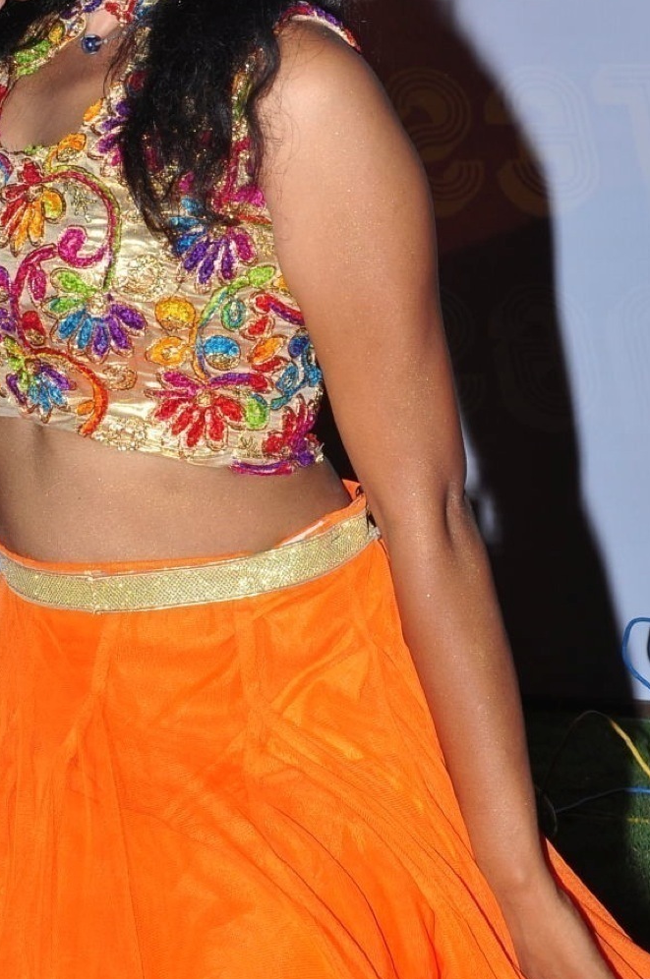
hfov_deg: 8.6
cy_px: 372
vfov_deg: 13.0
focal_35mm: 158
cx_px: 145
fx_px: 4292
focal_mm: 58
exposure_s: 1/125
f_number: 11
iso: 400
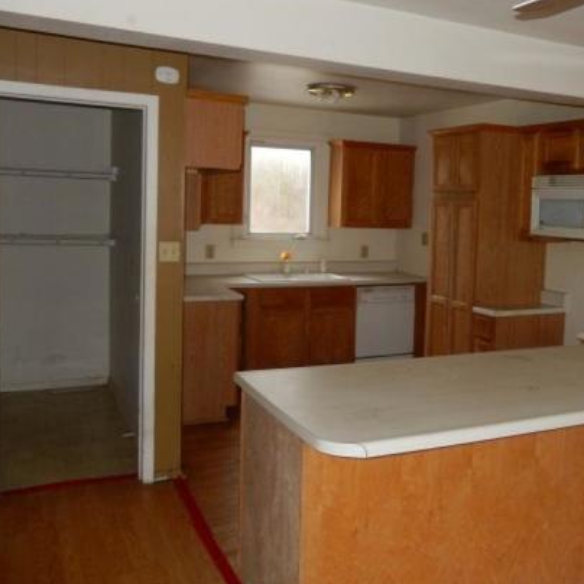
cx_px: 379
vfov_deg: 47.1
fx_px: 668
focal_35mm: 35
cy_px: 253
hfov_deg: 46.6
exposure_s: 1/30
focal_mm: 4.5
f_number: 3.4
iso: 220
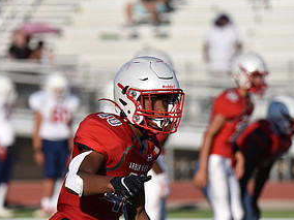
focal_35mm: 549
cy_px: 155
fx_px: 4663
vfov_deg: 2.7
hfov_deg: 3.6
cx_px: 125
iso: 450
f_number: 5.6
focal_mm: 280
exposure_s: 1/4000
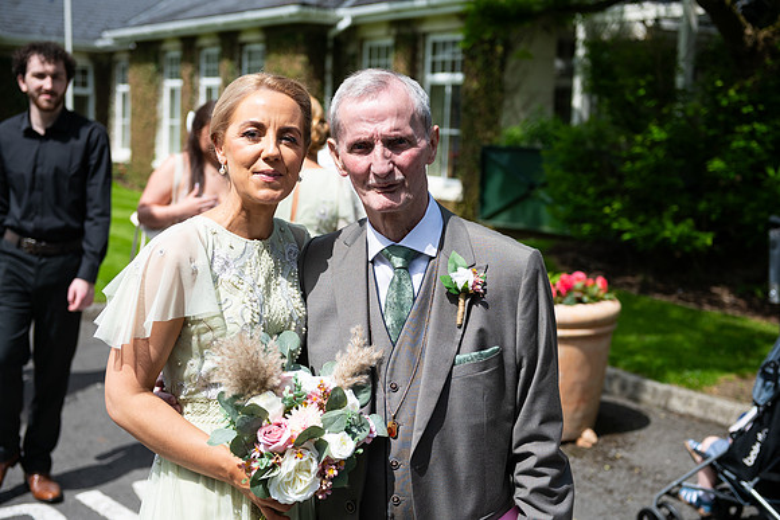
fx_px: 1084
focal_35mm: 50
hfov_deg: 39.6
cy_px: 260
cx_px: 390
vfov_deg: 27.0
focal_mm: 50
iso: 200
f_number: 3.5
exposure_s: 1/3200
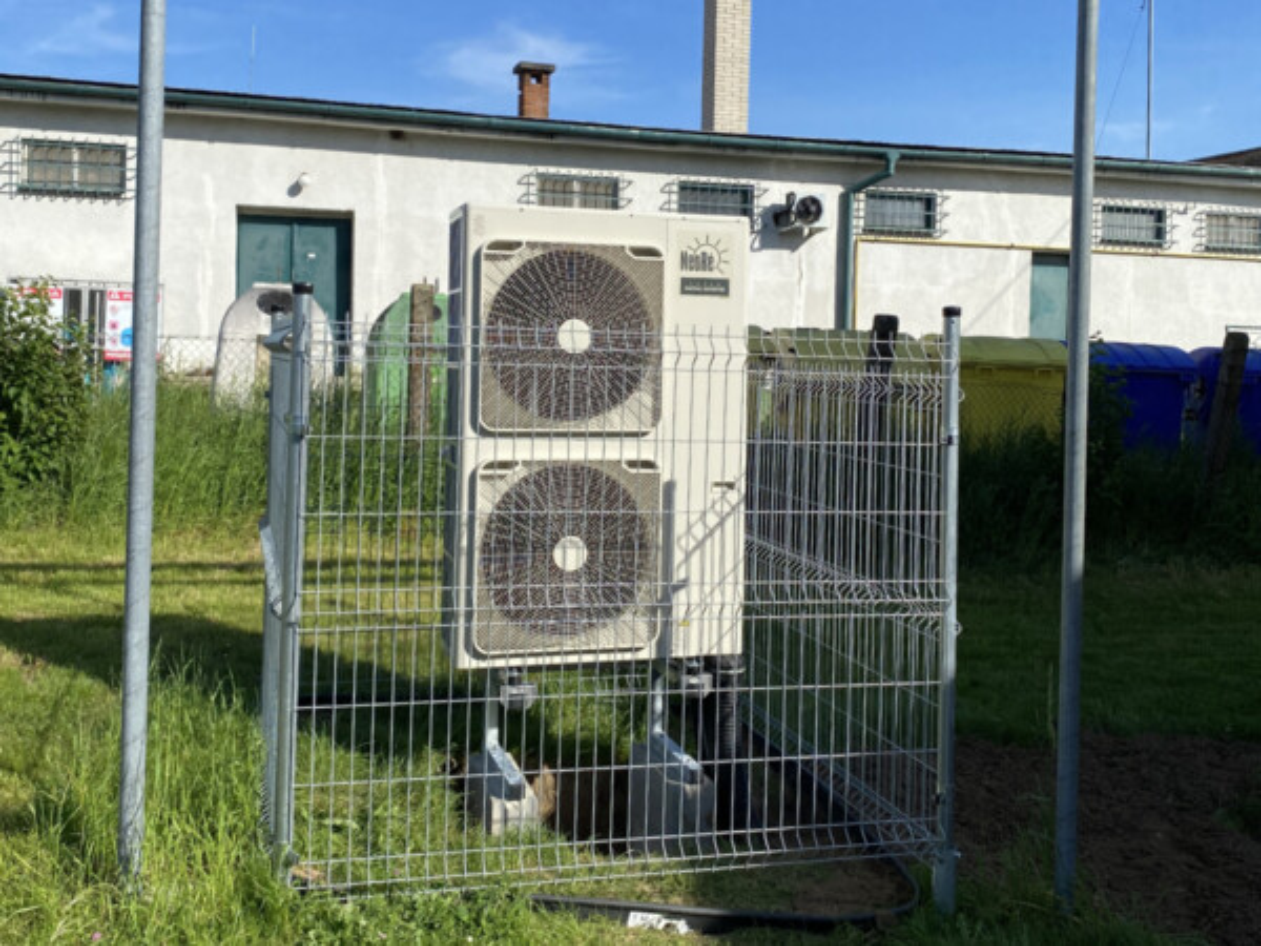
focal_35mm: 26
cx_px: 630
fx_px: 947
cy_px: 473
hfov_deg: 67.3
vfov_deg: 53.1
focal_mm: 4.2
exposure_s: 1/2755
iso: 32
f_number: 1.8
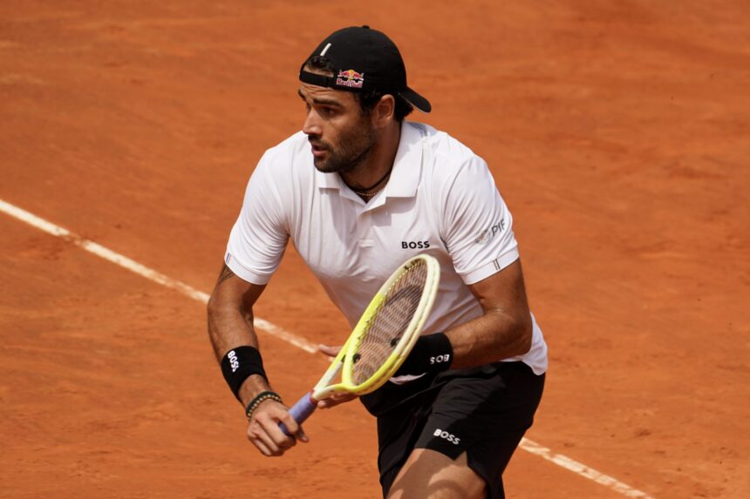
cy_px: 250
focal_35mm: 212
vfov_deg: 6.5
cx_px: 375
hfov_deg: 9.7
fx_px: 4416
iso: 100
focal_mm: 212
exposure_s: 1/500
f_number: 6.3
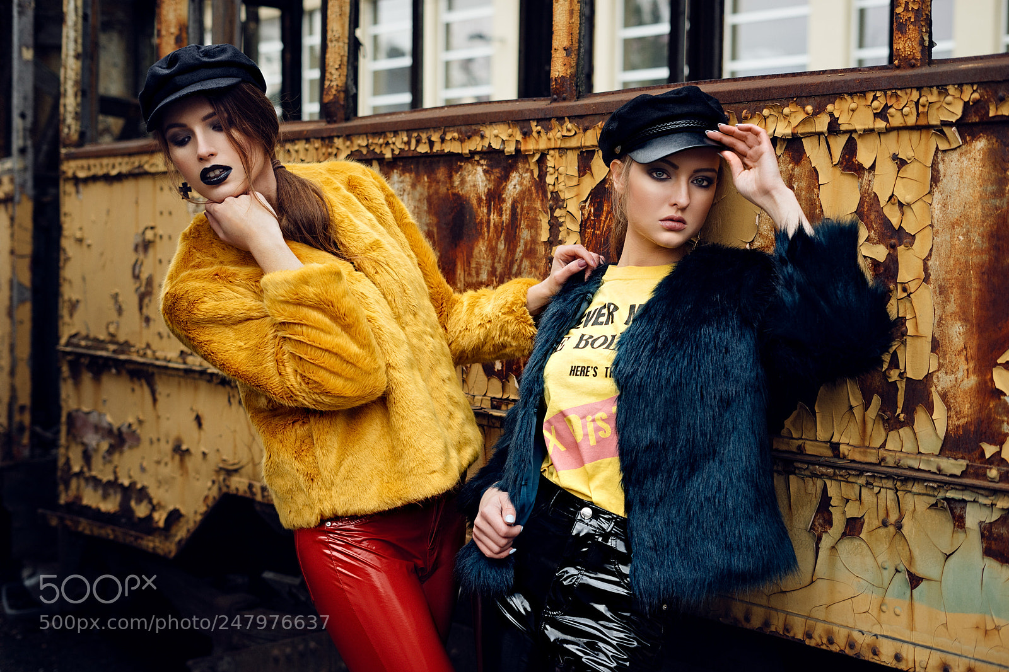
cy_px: 336
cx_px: 504
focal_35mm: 50
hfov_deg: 39.6
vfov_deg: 27.0
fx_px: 1401
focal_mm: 50
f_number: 3.2
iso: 100
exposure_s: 1/80
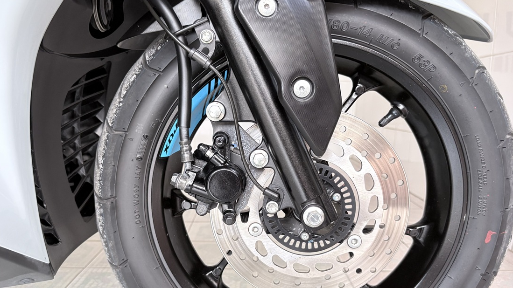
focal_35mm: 33
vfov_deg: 35.5
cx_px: 240
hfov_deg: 59.4
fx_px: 449
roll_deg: -0.2
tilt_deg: -9.8
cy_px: 178
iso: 200
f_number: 1.6
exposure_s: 1/60
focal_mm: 5.96
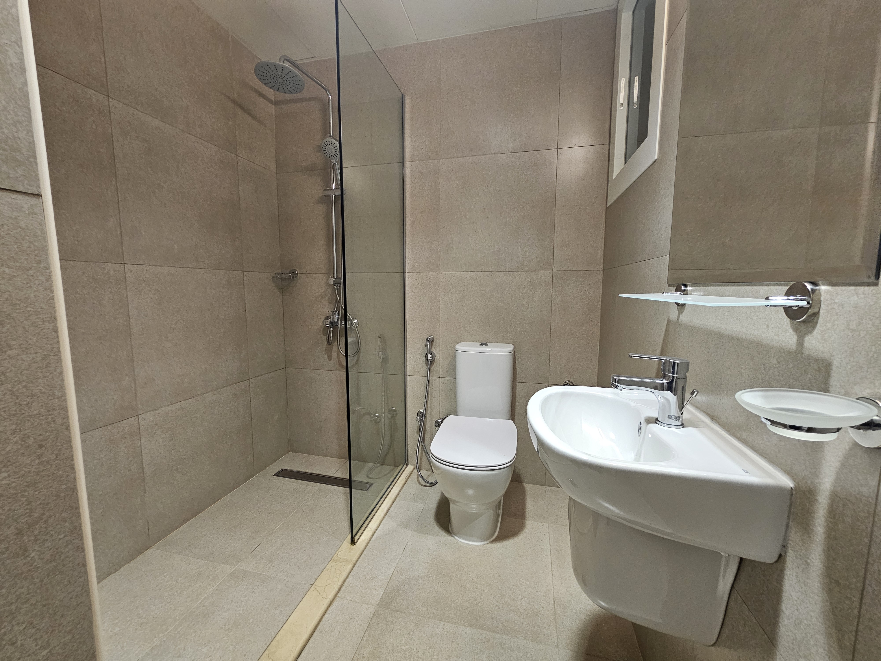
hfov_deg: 106.2
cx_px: 440
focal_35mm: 13
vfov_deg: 89.9
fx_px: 331
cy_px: 330
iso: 250
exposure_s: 1/100
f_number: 2.2
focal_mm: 2.2
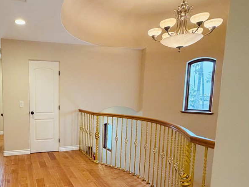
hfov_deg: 66.9
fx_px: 173
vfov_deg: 56.4
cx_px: 61
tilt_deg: -6.6
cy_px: 113
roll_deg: -0.1
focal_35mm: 24
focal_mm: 2.22
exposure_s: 1/60
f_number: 2.2
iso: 200
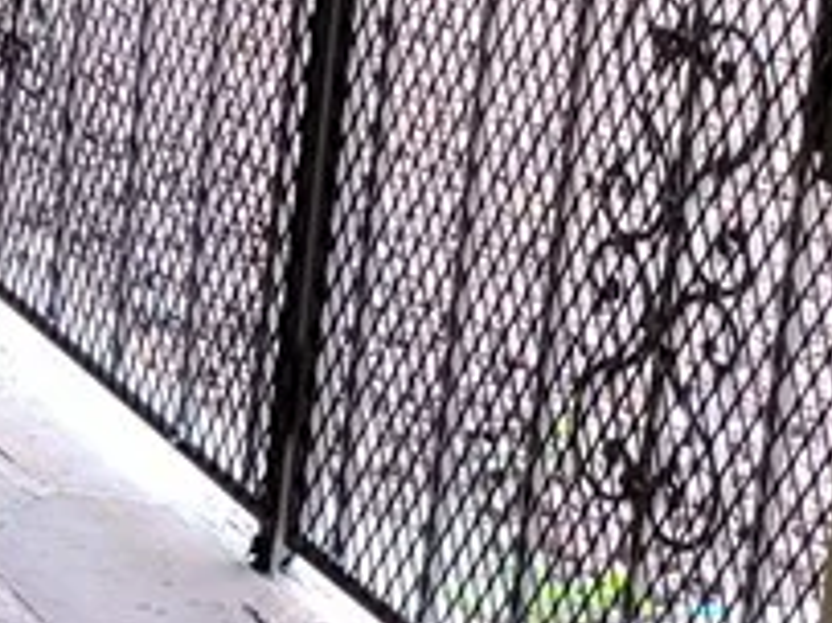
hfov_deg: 13.4
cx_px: -701
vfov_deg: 10.4
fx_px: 3147
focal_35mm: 131
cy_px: -615
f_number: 1.8
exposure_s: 1/40
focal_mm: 5.4
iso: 100
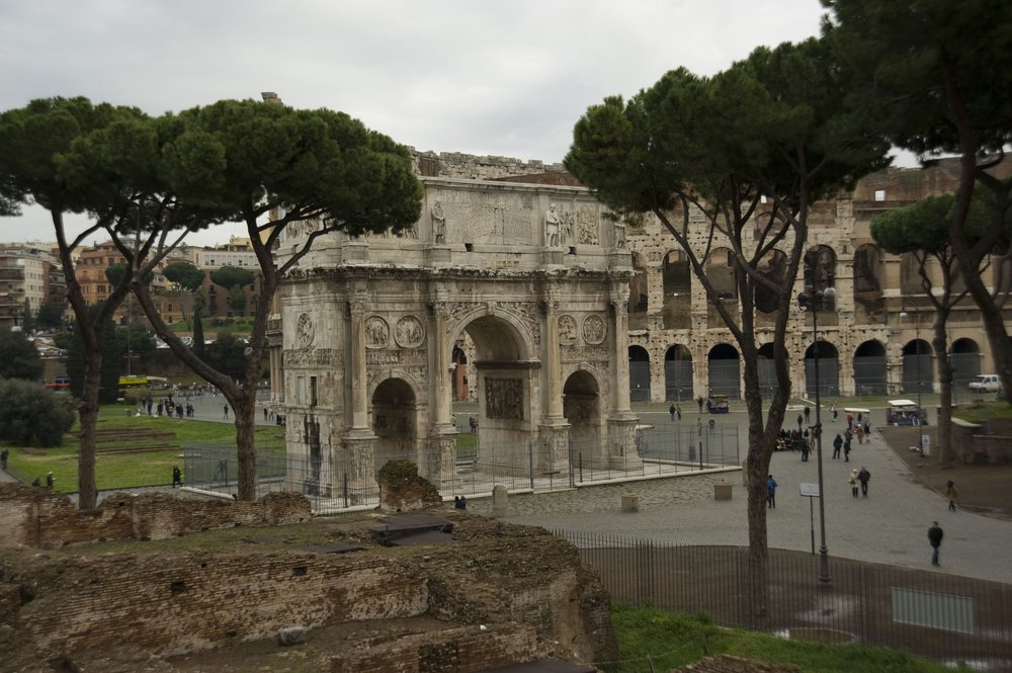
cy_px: 336
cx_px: 506
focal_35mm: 45
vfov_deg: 29.8
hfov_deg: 43.6
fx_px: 1264
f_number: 6.3
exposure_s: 1/160
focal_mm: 45
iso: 200
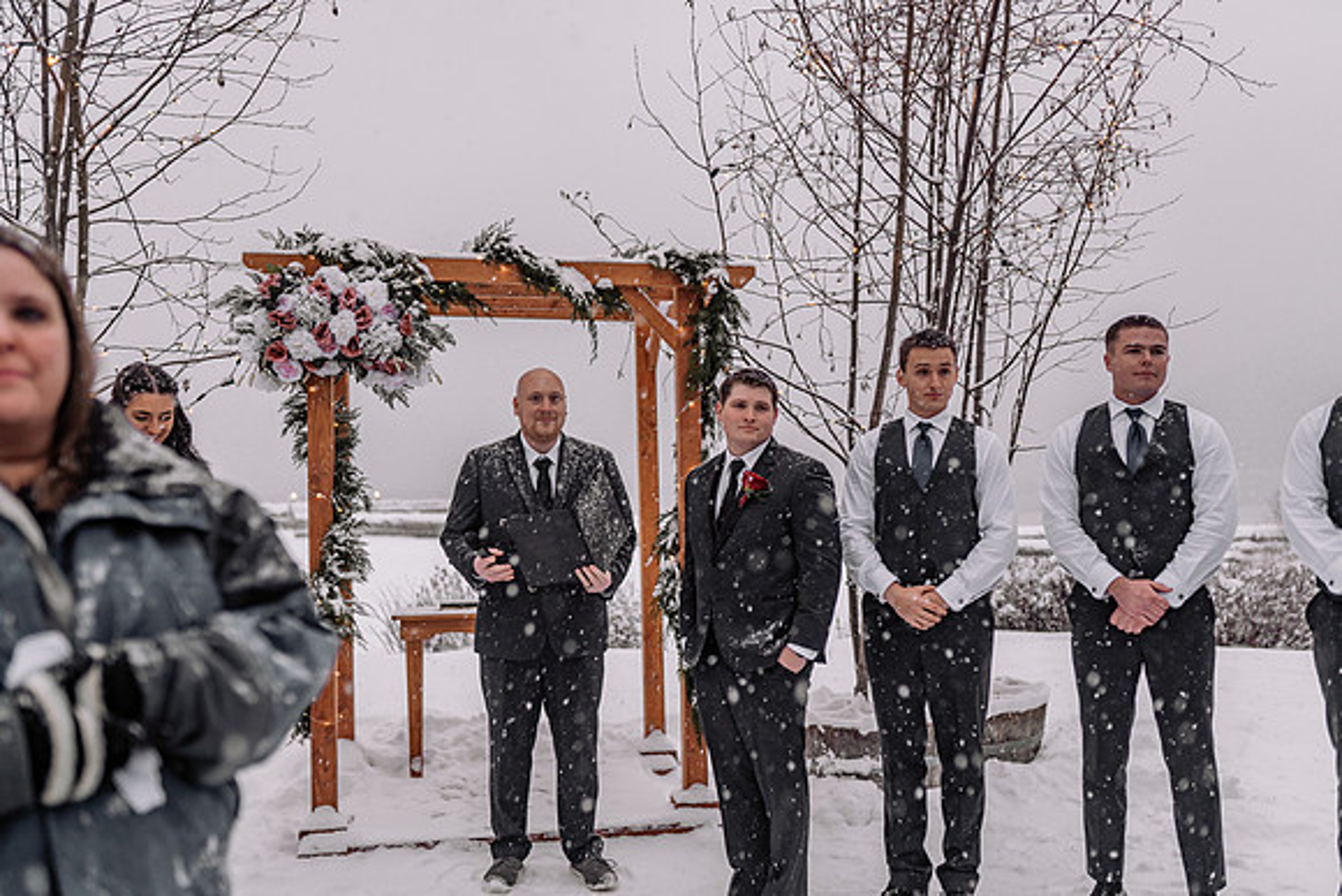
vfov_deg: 37.3
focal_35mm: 36
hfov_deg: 53.6
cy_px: 448
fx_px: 1328
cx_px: 671
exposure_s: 1/250
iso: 200
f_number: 2
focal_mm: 35
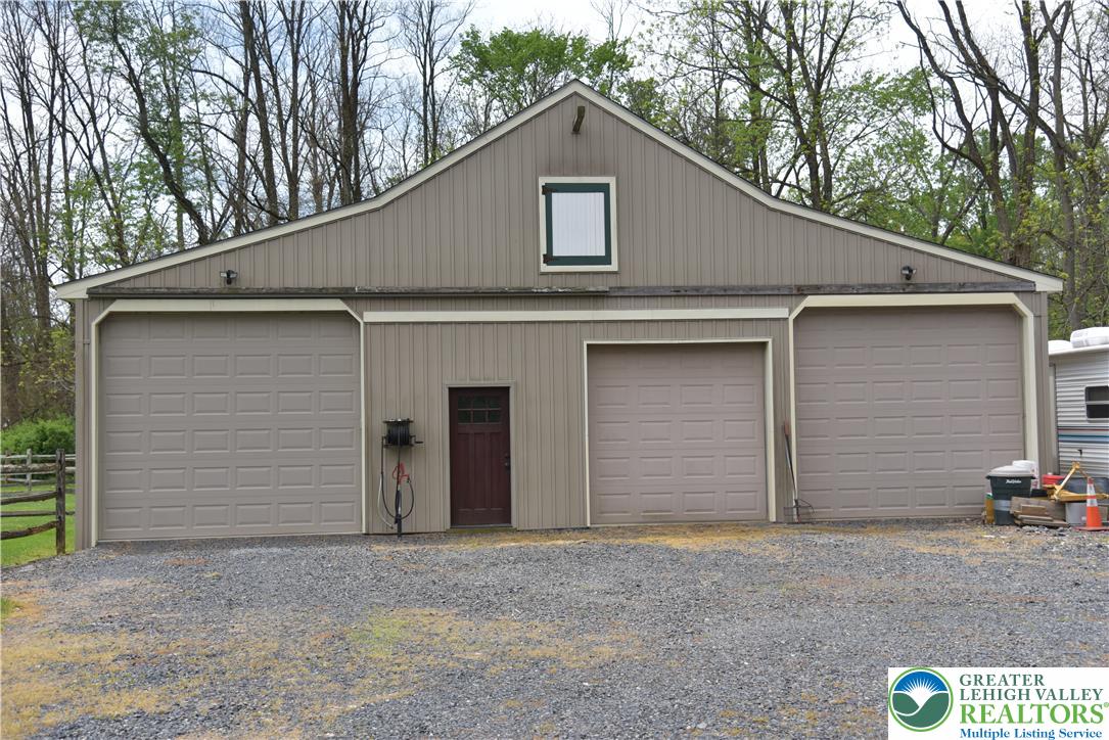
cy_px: 370
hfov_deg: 44.5
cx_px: 554
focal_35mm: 44
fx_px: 1356
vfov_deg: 30.5
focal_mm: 44
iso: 800
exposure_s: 1/4000
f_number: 4.5
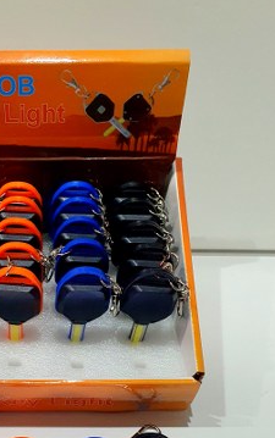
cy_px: 355
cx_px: 46
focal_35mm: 46
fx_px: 551
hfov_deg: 27.4
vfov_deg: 41.5
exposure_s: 1/100
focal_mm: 4.32
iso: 200
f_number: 2.4
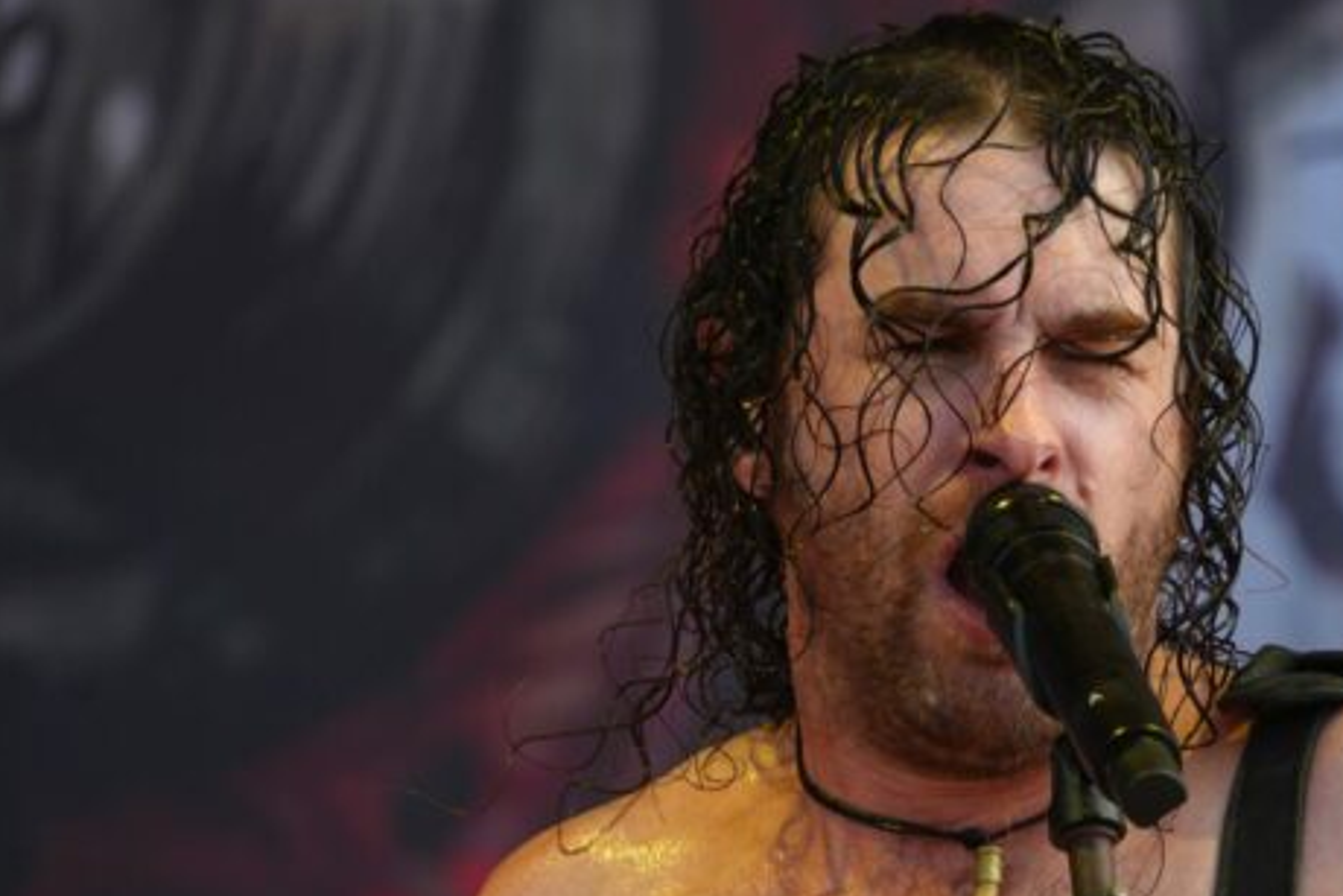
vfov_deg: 2.8
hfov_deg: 4.2
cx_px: 826
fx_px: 18322
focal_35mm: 491
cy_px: 677
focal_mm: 196
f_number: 6.3
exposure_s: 1/320
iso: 400
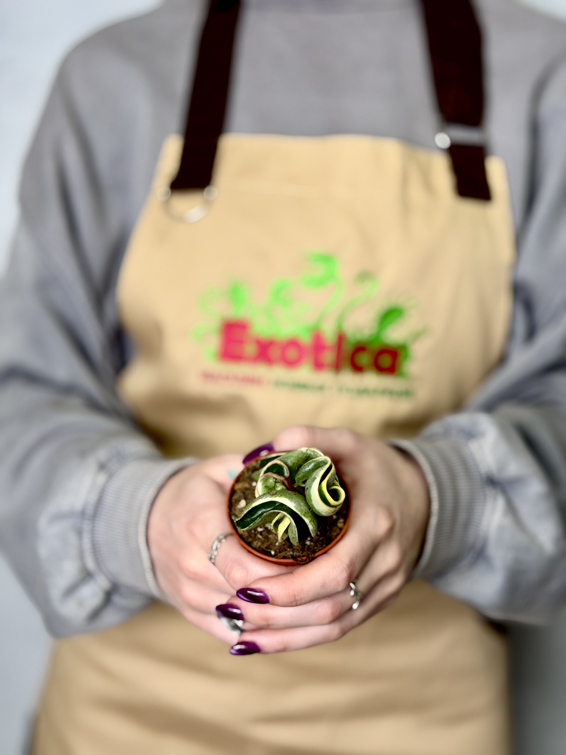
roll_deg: -3.6
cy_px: 378
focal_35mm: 48
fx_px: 1046
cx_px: 283
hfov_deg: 30.3
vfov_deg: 39.7
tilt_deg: -14.2
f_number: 1.78
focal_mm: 6.76
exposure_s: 1/278
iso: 64
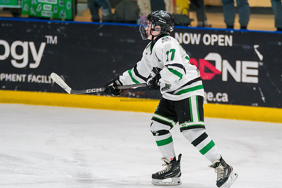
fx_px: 2642
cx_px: 161
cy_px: 81
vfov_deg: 4.1
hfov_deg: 6.1
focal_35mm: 337
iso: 3200
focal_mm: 197
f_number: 3.2
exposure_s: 1/1000
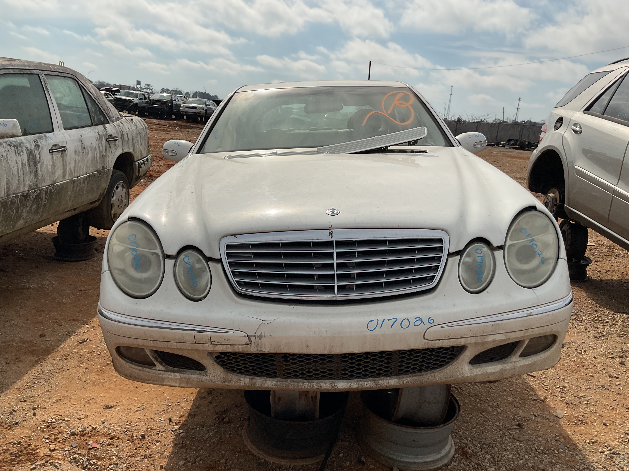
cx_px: 314
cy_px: 236
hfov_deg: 61.7
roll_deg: -2.3
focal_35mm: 29
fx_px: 527
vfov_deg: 48.2
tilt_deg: -11.0
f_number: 1.8
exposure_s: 1/5814
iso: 16
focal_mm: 3
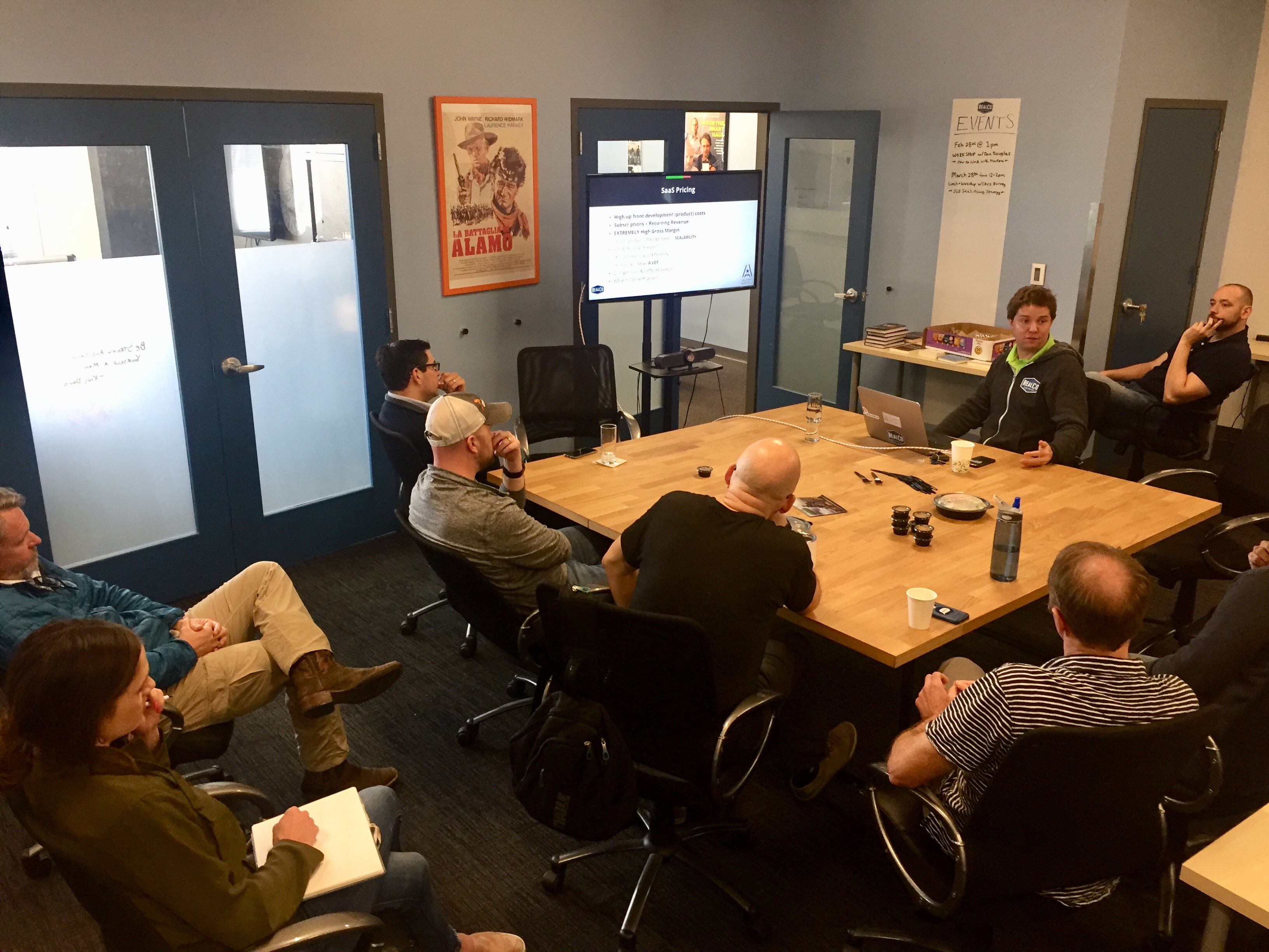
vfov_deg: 48.2
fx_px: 1063
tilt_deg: -18.7
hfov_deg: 61.7
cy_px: 476
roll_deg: -1.1
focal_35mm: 29
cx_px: 634
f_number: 2.2
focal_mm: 4.15
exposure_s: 1/30
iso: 125
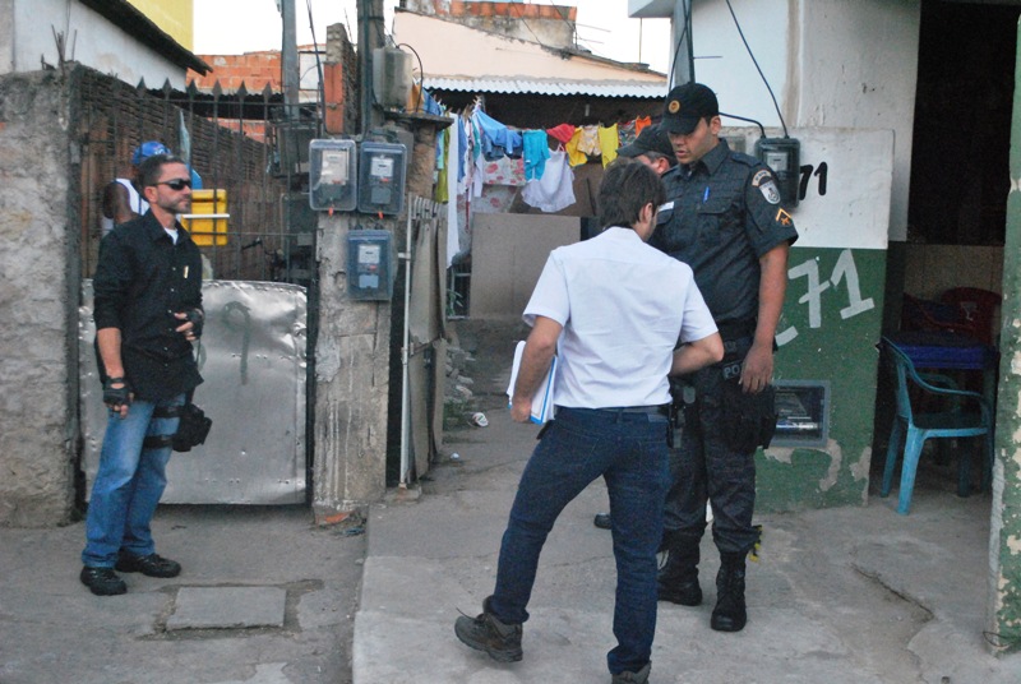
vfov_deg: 25.8
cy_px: 342
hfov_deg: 37.8
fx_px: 1491
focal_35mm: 52
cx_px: 510
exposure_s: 1/320
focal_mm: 35
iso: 1600
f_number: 5
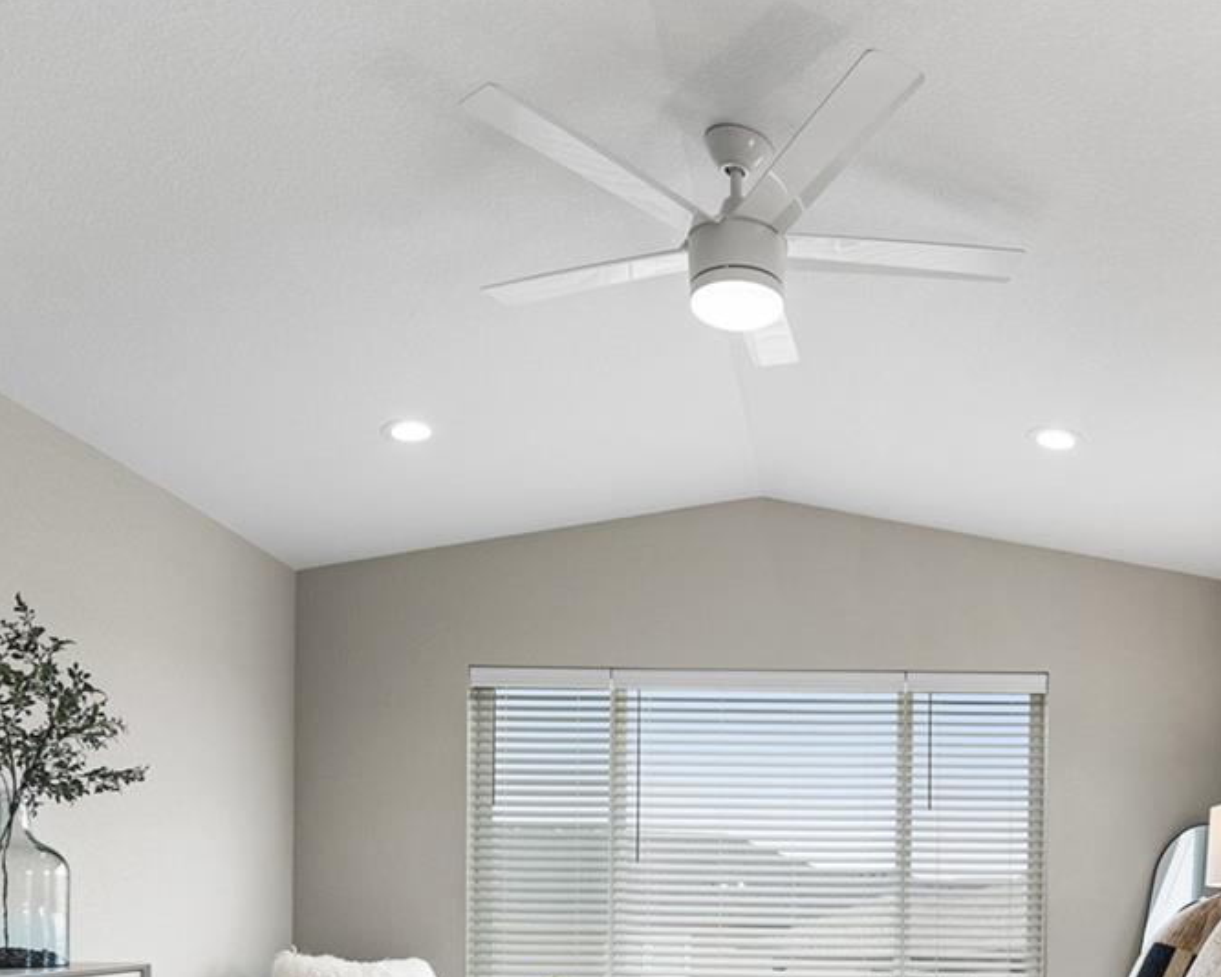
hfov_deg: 49.1
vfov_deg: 38.0
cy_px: 908
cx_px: 846
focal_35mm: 36
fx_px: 1301
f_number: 8
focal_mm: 16
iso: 200
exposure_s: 1/5
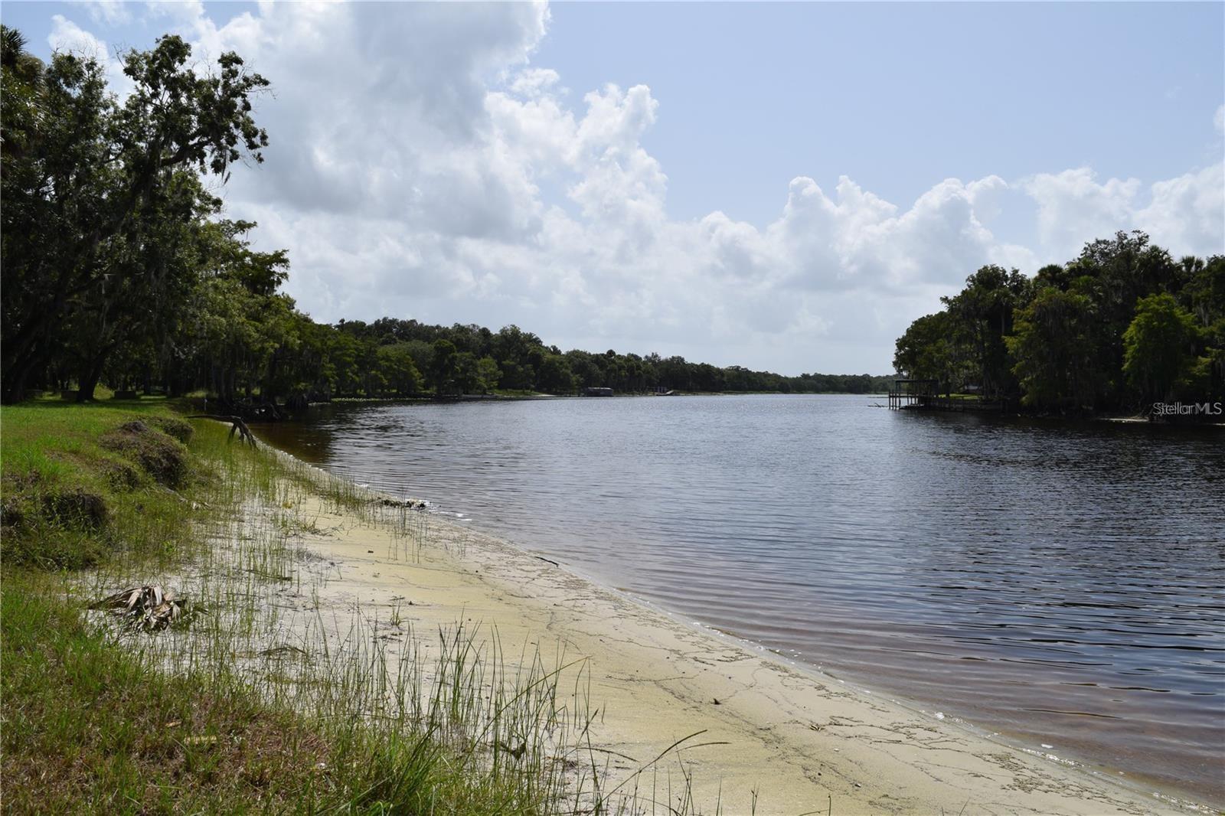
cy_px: 408
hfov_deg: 61.9
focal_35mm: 30
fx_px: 1021
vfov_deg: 43.6
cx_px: 612
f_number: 11
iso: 200
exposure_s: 1/500
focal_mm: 20
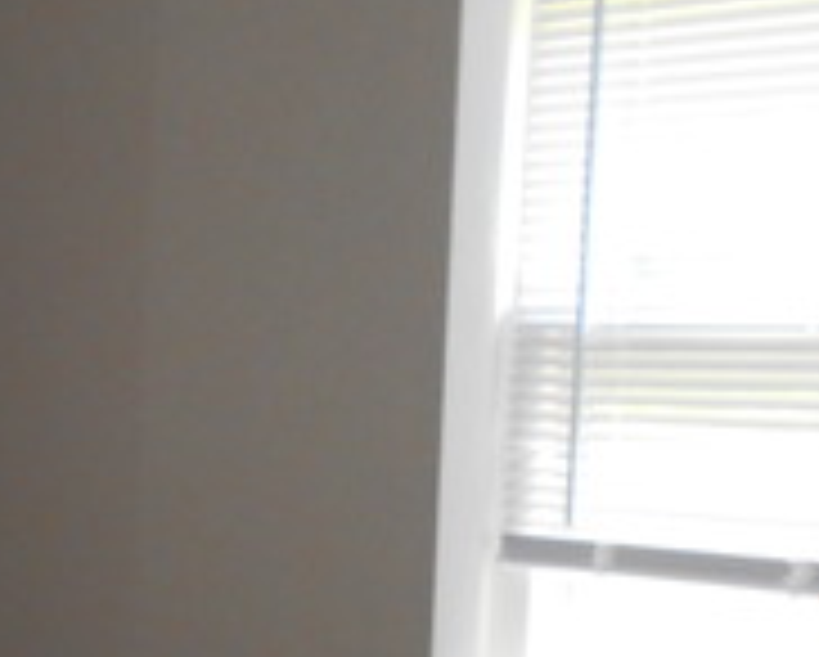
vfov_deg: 17.1
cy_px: 585
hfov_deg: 18.5
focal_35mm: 89
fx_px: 2160
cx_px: -477
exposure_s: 1/25
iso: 250
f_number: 3.2
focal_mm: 4.6
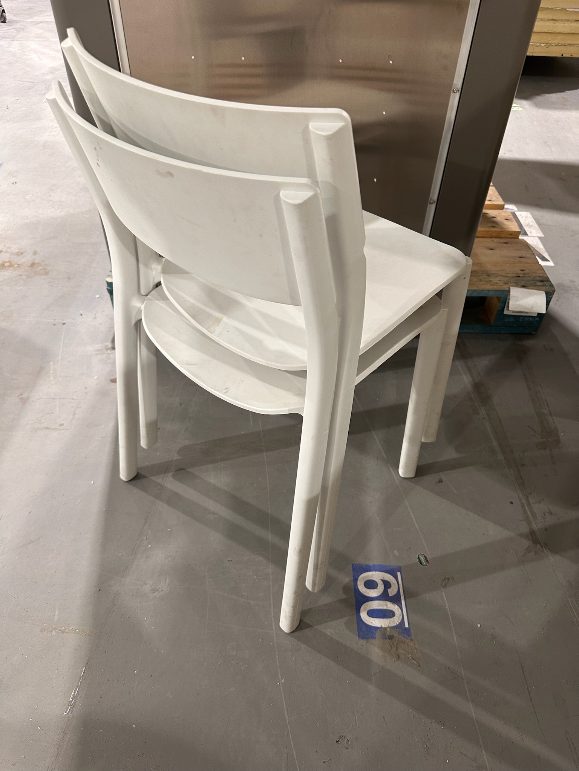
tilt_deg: -44.0
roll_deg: -1.2
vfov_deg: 71.6
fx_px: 535
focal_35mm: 24
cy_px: 386
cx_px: 290
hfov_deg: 56.8
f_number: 1.78
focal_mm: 6.86
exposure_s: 1/50
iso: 200
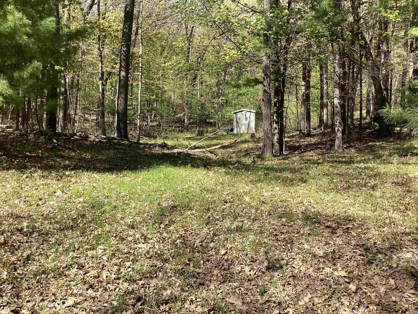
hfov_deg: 58.4
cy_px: 157
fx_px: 374
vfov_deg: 45.4
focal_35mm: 31
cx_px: 209
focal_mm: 3.3
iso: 25
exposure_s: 1/431
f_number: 2.4
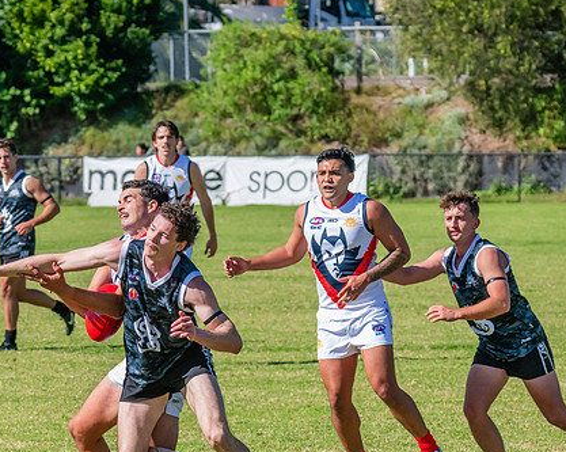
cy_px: 256
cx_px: 162
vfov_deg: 3.8
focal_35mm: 408
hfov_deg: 4.7
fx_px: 6830
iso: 1600
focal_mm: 240
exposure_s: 1/1600
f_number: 13
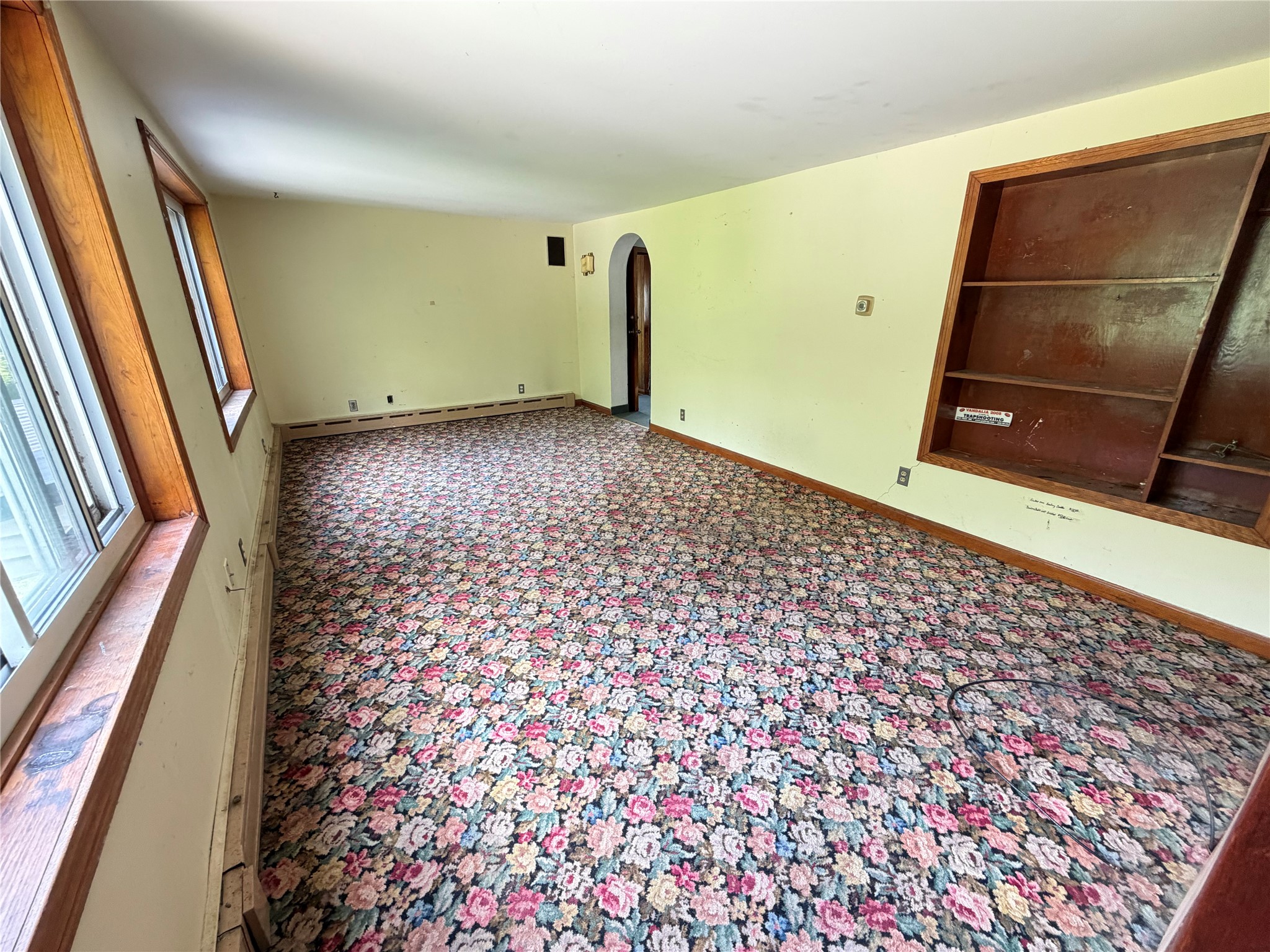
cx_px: 635
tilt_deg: -18.6
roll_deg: +1.2
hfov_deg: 102.1
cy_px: 476
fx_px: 514
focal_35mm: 14
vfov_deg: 85.7
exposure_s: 1/60
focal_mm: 2.22
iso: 320
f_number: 2.2
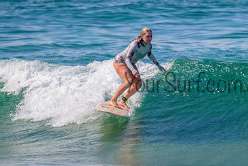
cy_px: 77
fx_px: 8741
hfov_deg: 1.6
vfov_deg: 1.1
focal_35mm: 1269
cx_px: 194
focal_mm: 800
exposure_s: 1/2000
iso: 1250
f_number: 11
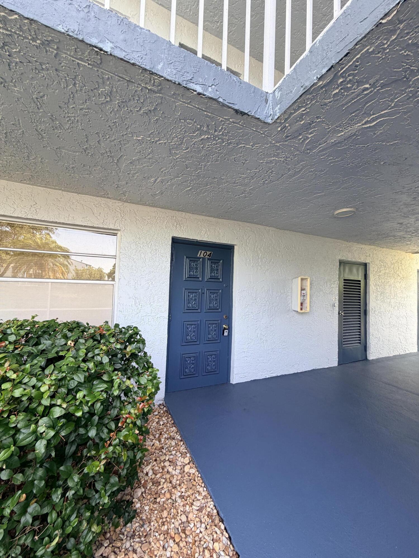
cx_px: 210
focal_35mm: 14
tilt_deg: +2.1
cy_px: 279
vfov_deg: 102.1
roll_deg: -1.6
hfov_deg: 85.7
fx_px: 226
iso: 80
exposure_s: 1/121
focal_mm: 2.22
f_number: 2.2
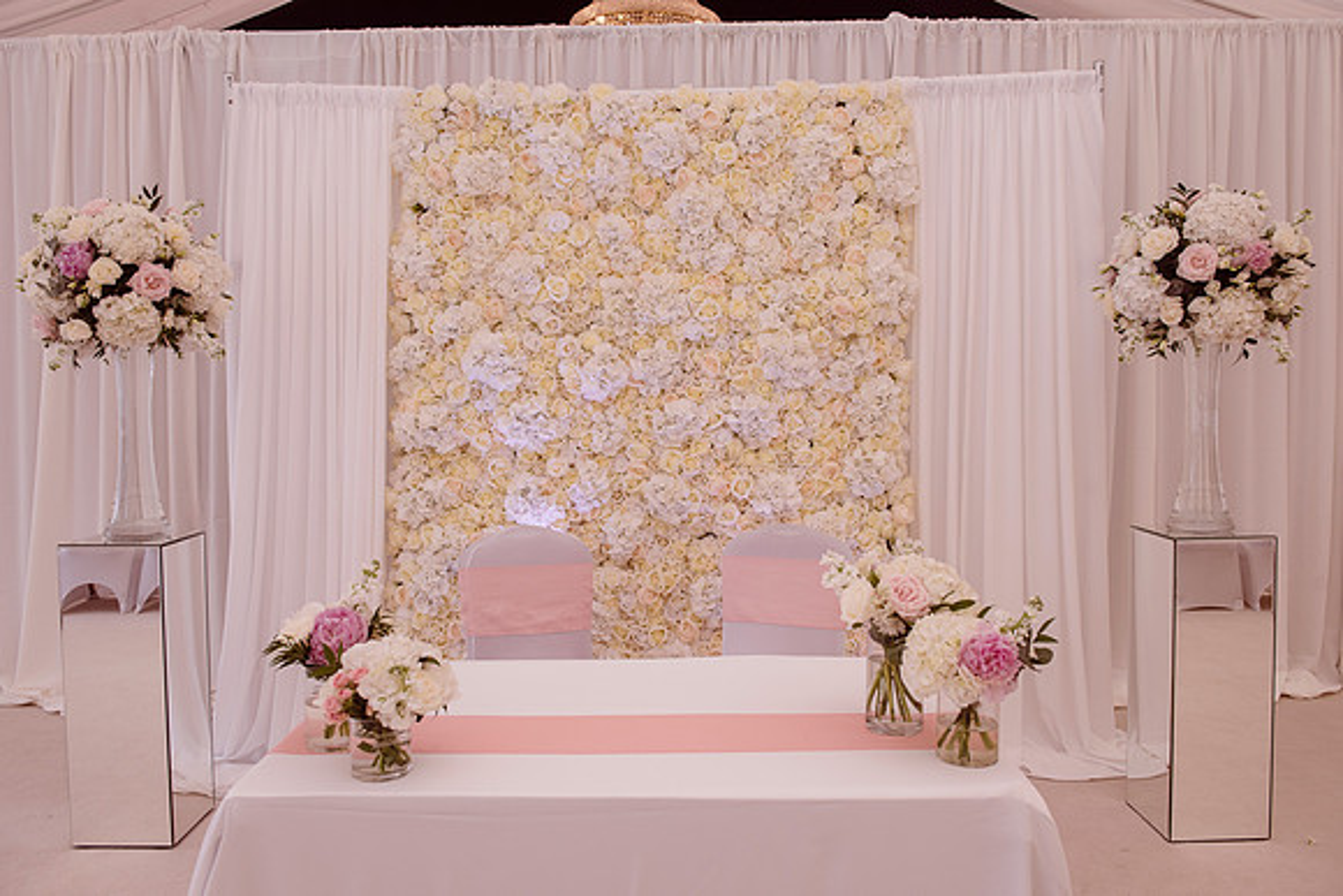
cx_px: 662
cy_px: 448
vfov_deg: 46.8
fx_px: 1036
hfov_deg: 65.9
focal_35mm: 28
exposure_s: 1/250
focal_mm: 27
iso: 320
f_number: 5.6
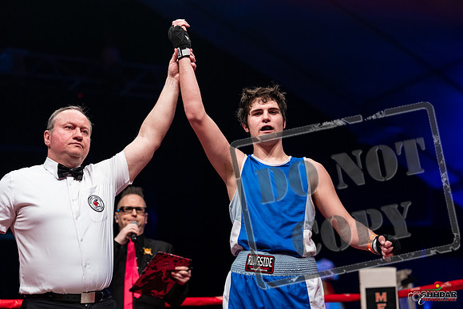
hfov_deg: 23.6
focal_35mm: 86
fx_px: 1106
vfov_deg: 15.9
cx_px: 232
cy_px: 154
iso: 4000
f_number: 2.8
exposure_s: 1/1000
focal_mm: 86
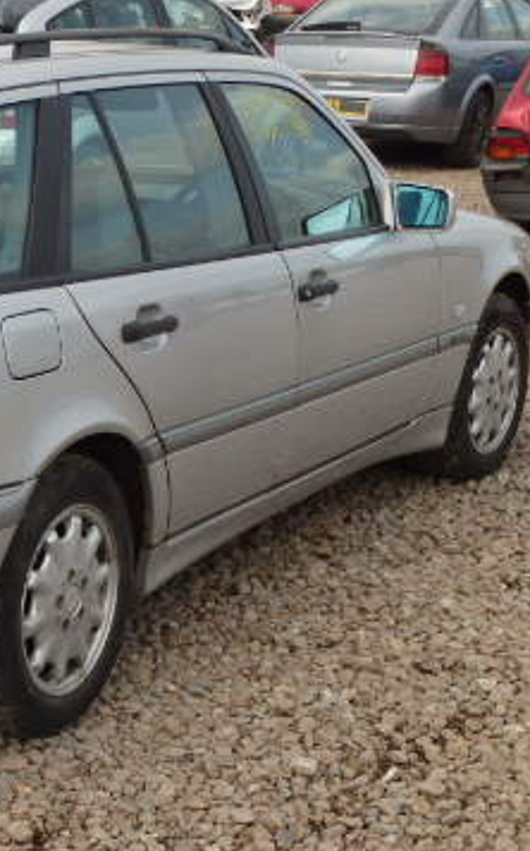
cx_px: -150
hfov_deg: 15.2
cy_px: 567
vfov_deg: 25.1
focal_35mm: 82
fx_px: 1898
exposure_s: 1/500
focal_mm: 7.7
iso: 125
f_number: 4.8
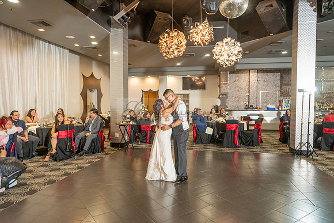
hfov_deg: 73.7
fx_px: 223
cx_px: 167
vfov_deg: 53.2
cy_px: 112
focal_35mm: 24
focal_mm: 24
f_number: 4.5
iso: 800
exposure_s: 1/125
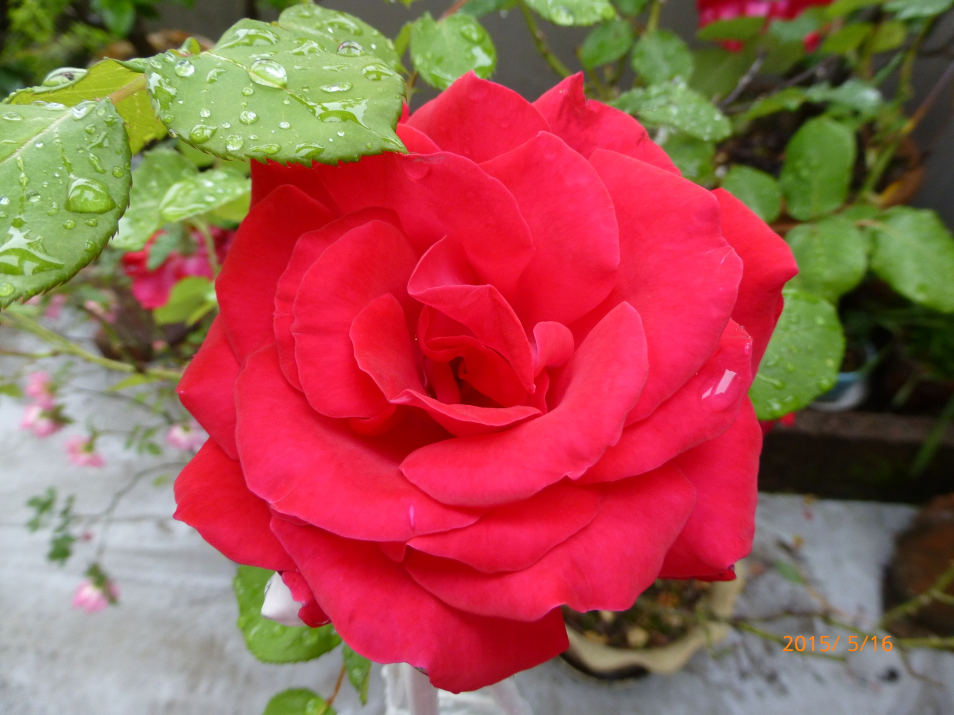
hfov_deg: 71.6
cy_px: 358
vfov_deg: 56.8
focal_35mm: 24
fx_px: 661
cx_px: 477
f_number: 3.3
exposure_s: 1/60
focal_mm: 4.3
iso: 200
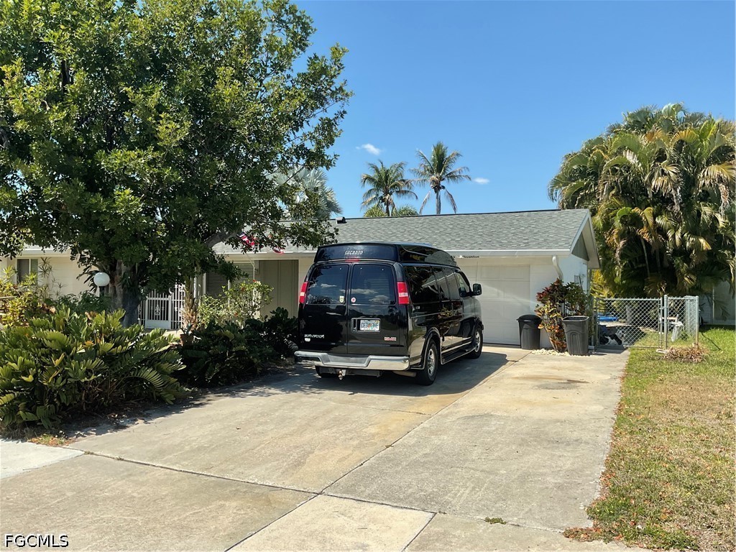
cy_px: 276
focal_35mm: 29
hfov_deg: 61.7
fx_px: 617
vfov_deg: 48.2
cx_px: 368
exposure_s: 1/1786
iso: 16
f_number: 1.8
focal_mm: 3
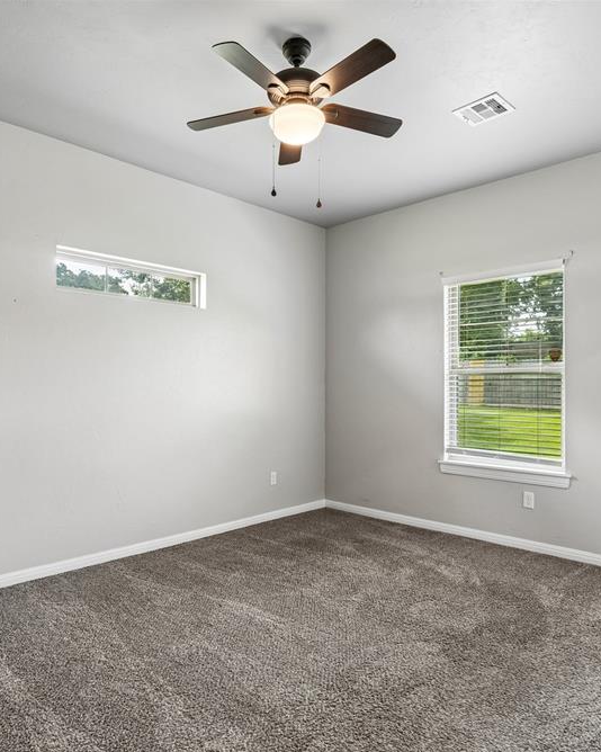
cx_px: 263
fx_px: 512
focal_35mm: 23
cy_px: 383
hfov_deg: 60.7
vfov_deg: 72.6
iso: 200
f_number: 8
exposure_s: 1/30
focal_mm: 16
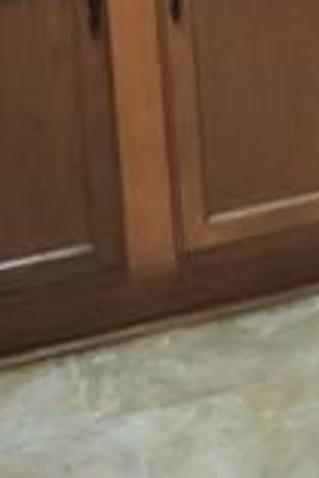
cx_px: 390
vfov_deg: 14.6
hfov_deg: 10.9
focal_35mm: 123
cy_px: -377
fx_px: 1635
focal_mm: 4.3
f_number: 3
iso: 400
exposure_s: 1/13
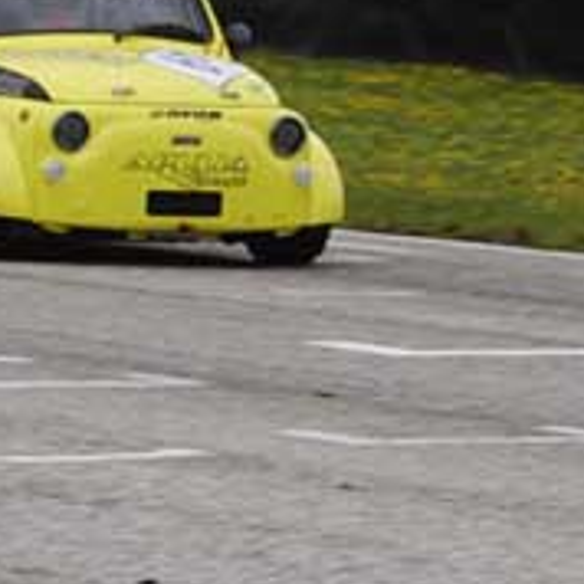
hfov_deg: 9.1
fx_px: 3649
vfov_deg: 9.1
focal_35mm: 191
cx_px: 148
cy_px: 89
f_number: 9
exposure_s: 1/320
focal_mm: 55
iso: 100
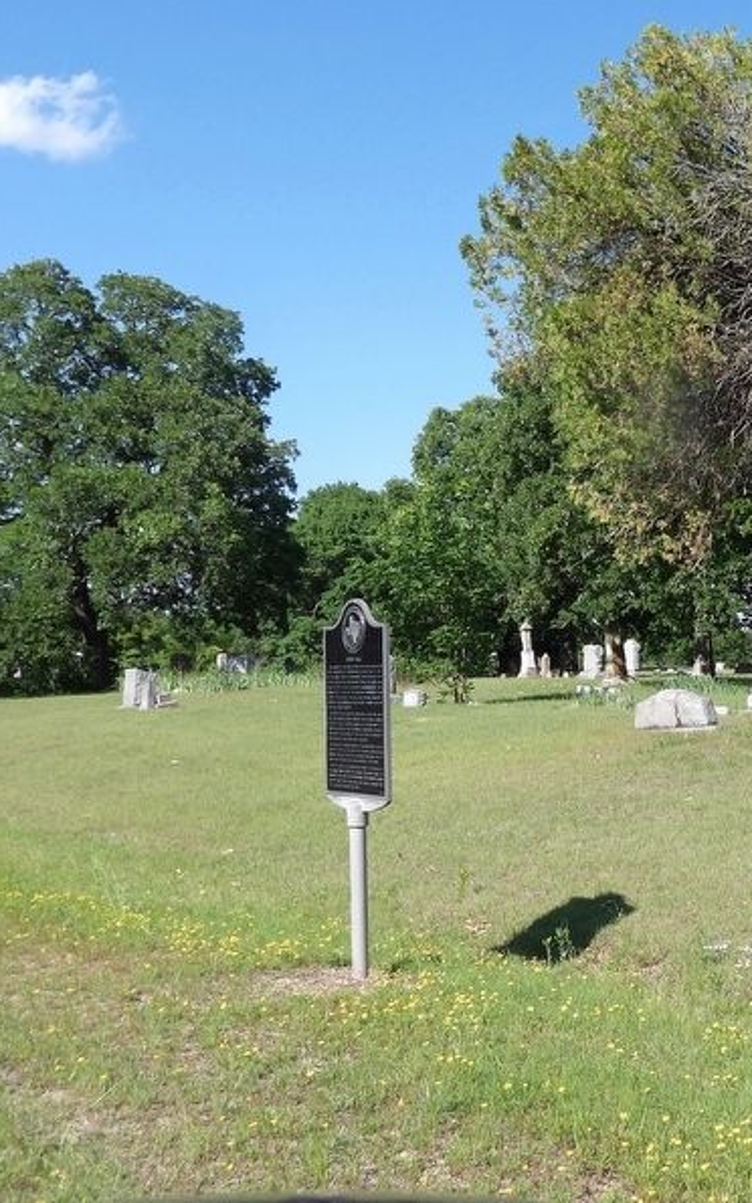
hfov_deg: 26.6
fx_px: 1541
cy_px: 598
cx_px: 669
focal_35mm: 47
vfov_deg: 42.6
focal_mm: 5.9
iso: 100
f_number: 3.6
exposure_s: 1/485
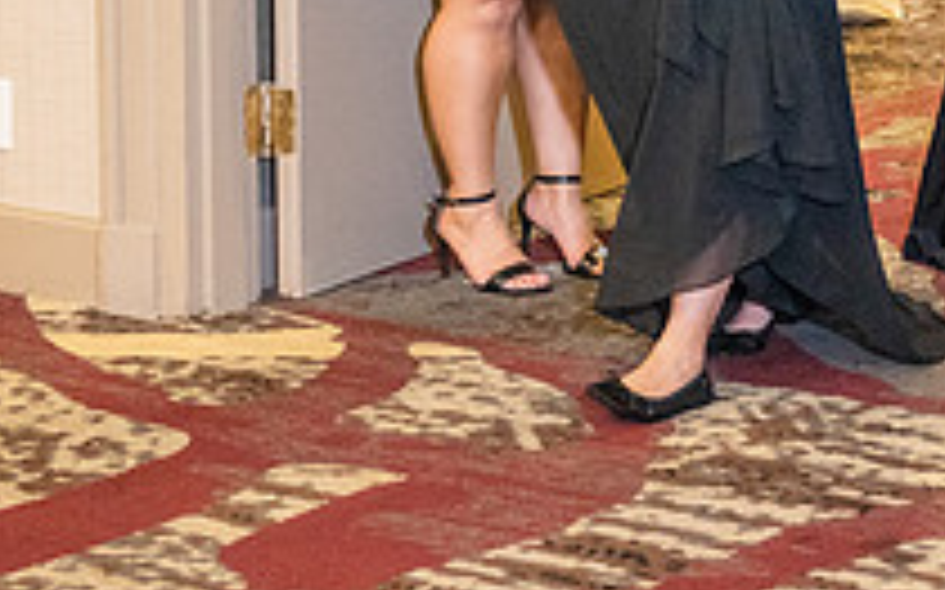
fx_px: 3990
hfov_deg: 13.5
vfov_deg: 8.3
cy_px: -180
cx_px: 664
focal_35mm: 155
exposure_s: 1/125
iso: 1600
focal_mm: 45
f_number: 2.8
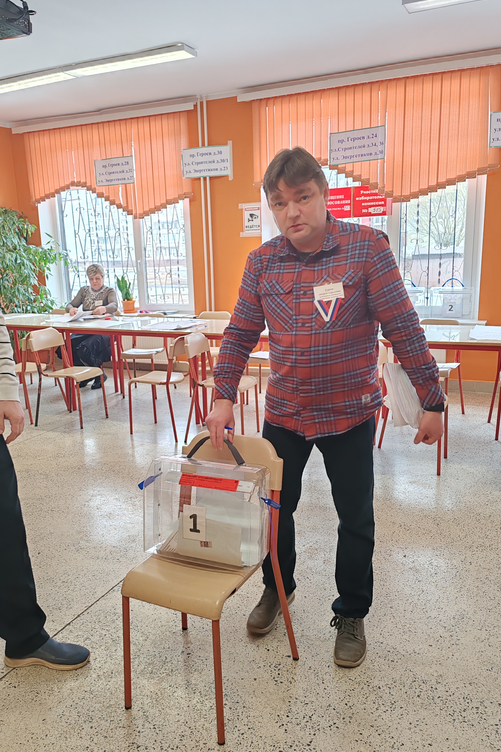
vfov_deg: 61.9
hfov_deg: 43.6
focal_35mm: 30
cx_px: 238
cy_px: 393
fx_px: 626
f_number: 1.9
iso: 640
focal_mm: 6.12
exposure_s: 1/100
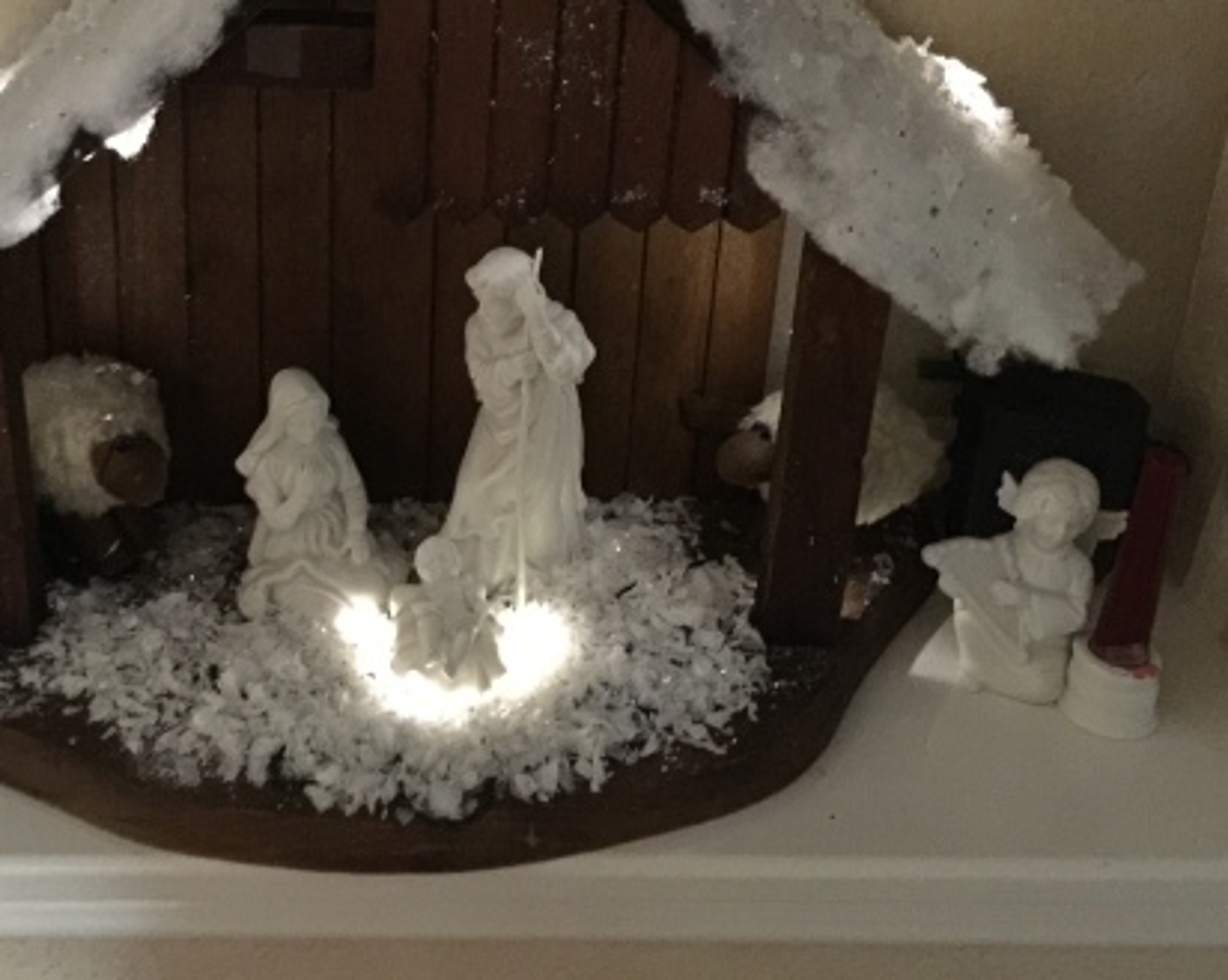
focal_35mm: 44
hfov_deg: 41.7
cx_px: 444
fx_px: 1598
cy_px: 286
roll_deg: -1.8
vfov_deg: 33.6
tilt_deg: -24.1
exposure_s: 1/4
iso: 500
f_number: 2.2
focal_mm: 4.15
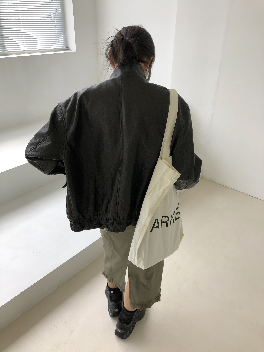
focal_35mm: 28
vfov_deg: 63.4
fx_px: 285
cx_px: 132
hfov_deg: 49.7
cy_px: 176
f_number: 1.8
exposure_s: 1/180
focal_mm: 3.99
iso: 20
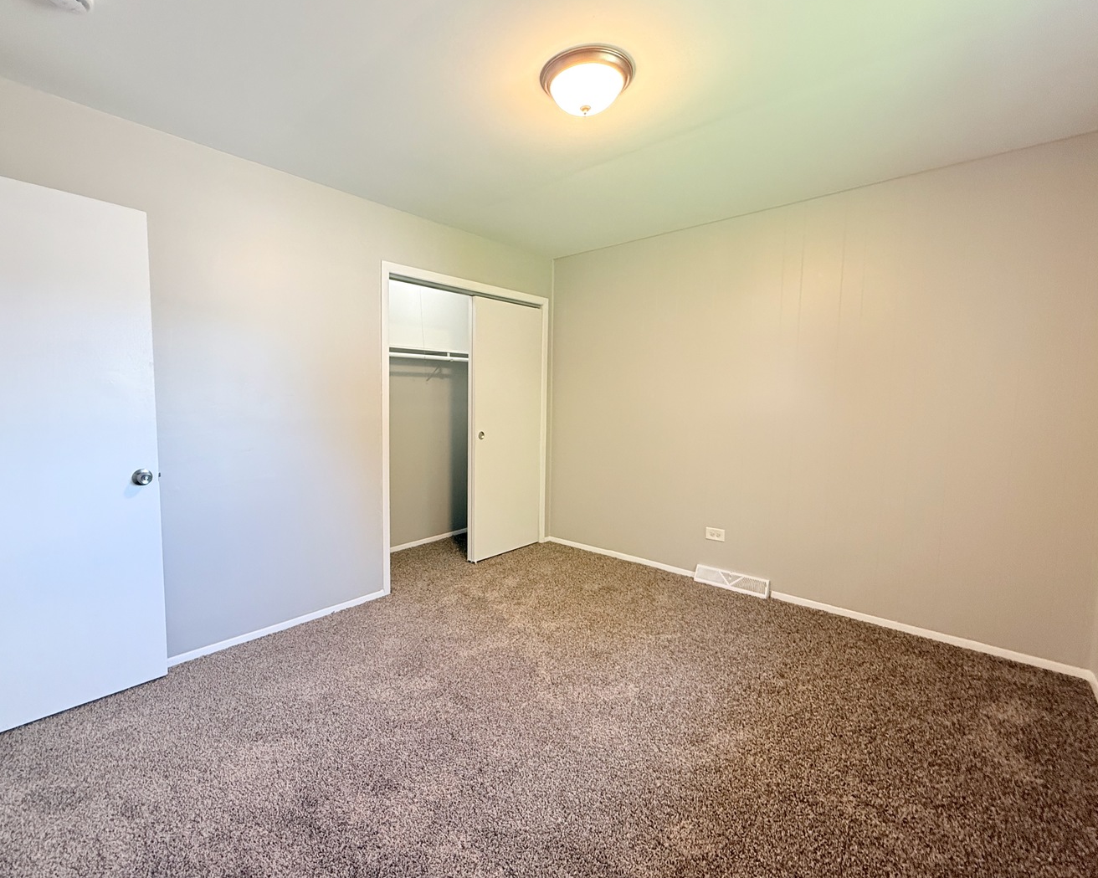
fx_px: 487
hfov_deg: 96.6
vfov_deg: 84.0
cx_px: 502
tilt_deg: -4.7
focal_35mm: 15
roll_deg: +0.3
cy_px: 439
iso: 200
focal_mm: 2.22
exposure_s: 1/60
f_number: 2.2
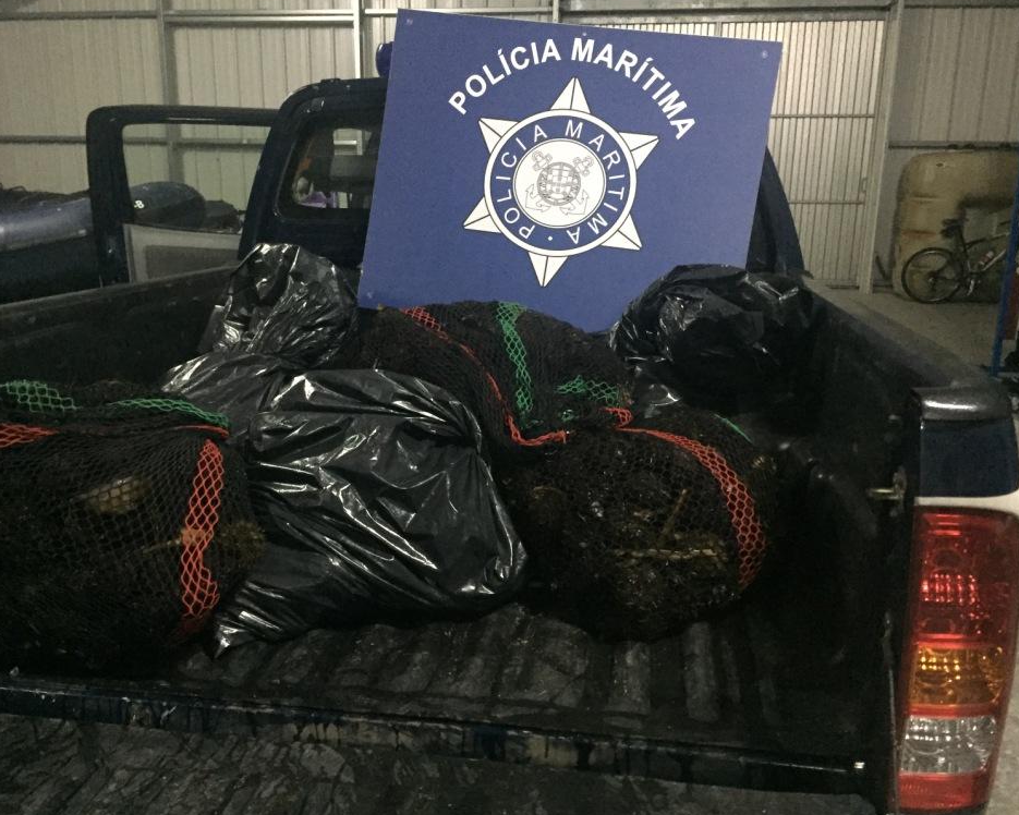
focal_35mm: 31
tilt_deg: -14.6
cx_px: 483
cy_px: 401
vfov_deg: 47.1
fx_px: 935
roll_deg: -0.5
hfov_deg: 57.1
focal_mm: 4.15
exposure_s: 1/17
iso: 1000
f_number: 2.2
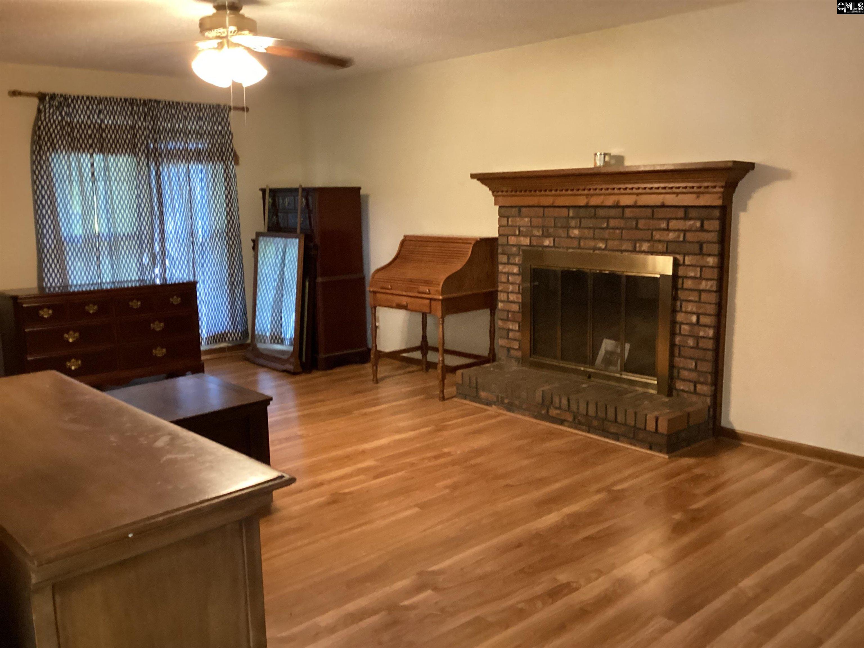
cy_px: 324
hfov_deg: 58.4
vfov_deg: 45.4
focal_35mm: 31
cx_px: 432
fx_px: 774
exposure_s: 1/30
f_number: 2.4
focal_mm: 3.3
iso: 500
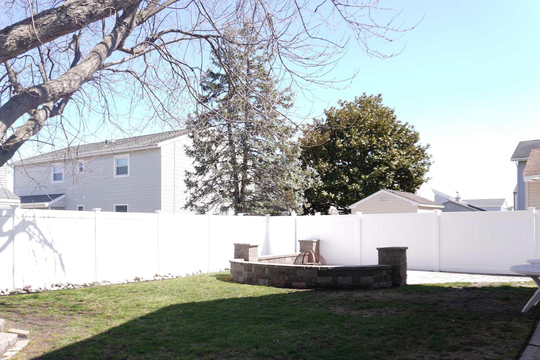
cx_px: 160
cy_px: 221
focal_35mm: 34
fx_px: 510
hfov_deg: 54.1
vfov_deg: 38.7
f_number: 5
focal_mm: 16
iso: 64
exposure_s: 1/160
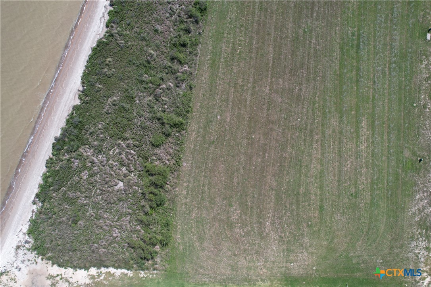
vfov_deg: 57.2
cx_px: 216
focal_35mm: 22
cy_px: 144
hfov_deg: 78.6
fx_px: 263
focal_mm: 8.38
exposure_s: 1/1250
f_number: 2.8
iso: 110
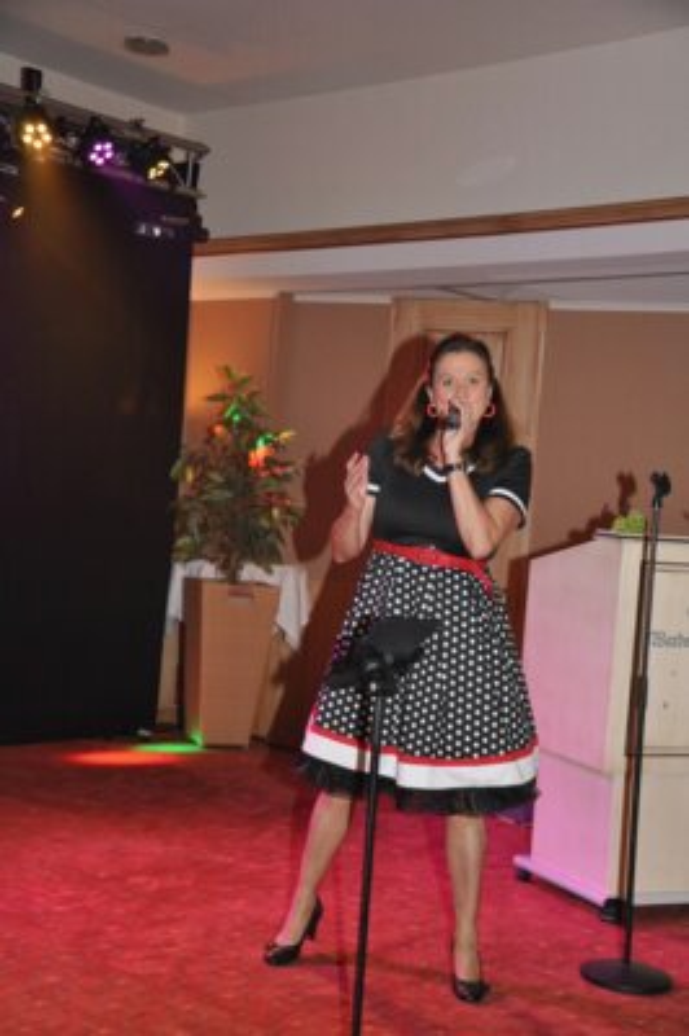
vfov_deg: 37.9
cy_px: 518
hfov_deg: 25.7
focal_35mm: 52
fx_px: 1510
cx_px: 344
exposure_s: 1/60
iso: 800
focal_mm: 35
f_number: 4.5
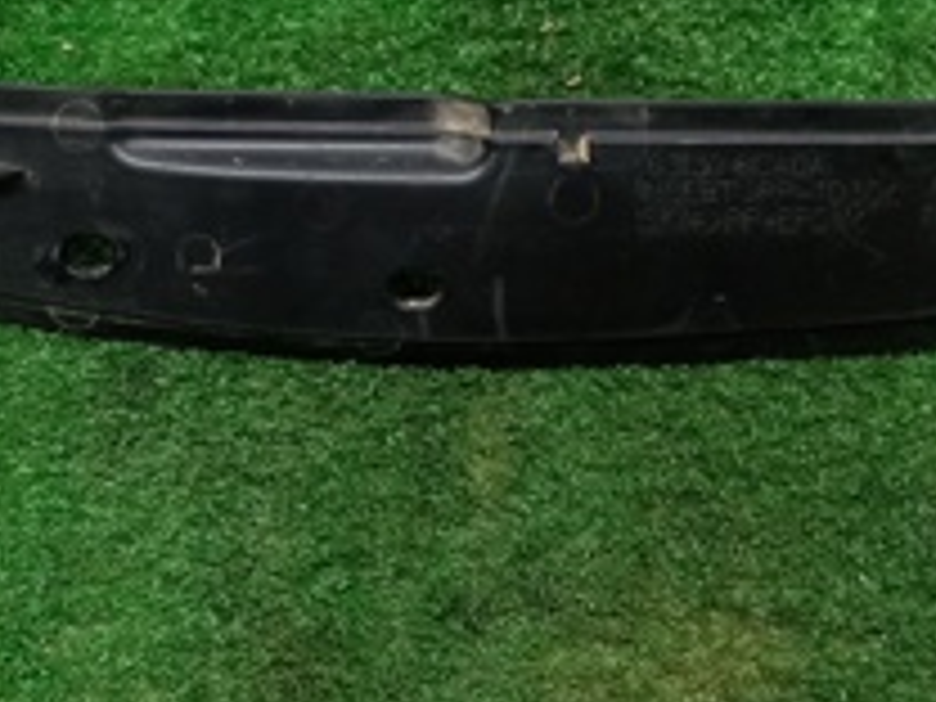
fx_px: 2244
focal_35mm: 83
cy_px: 142
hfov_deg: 23.5
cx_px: 400
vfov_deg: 17.6
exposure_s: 1/33.3
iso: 319
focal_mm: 3.79
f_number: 2.2
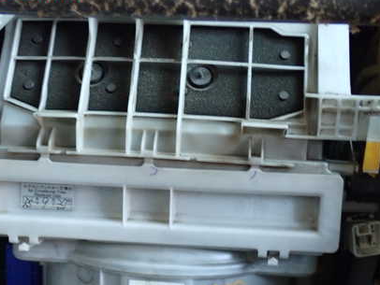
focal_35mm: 65
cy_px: 191
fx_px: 714
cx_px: 183
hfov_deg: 29.8
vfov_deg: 22.5
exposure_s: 1/40
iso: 800
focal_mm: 7.84
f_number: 2.9
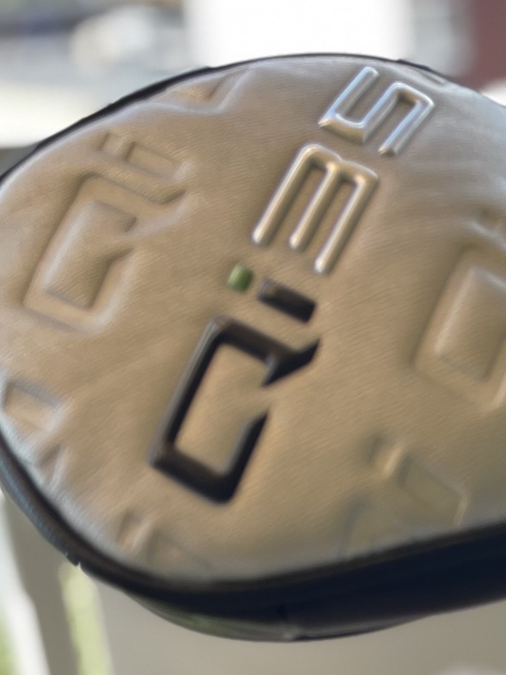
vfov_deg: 19.9
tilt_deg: -29.5
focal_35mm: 91
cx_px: 729
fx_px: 1774
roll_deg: +0.6
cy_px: 861
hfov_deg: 15.2
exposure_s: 1/168
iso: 40
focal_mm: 5.1
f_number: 1.6
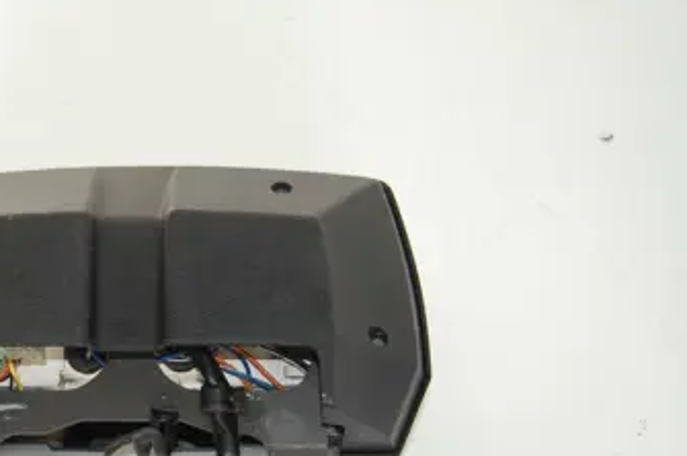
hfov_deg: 27.2
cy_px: 327
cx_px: 145
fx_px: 1390
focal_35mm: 73
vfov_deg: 18.5
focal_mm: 30
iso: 400
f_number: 4.2
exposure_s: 1/60
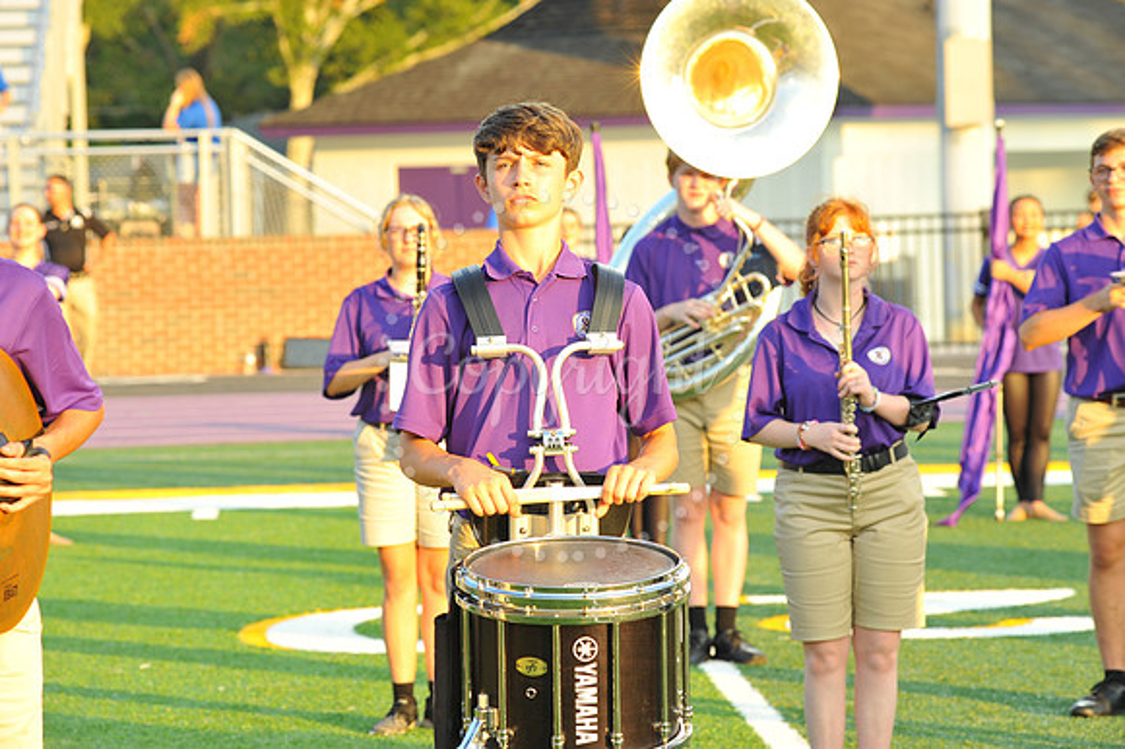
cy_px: 374
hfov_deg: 14.2
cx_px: 562
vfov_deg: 9.5
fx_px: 4528
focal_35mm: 145
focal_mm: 145
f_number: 7.1
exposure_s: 1/80
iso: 250
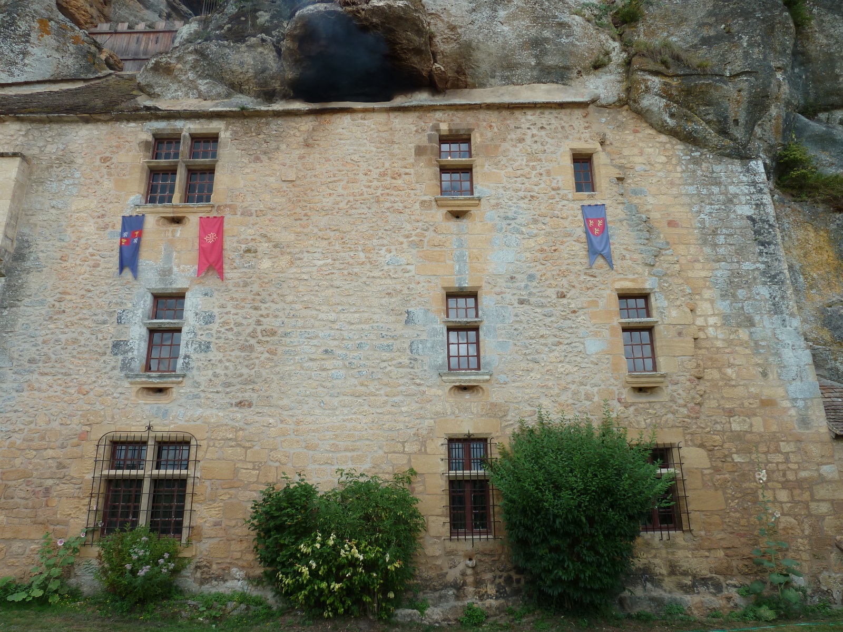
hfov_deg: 69.4
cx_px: 422
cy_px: 316
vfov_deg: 54.9
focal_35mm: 25
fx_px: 609
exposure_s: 1/160
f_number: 4
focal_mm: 4.1
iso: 80
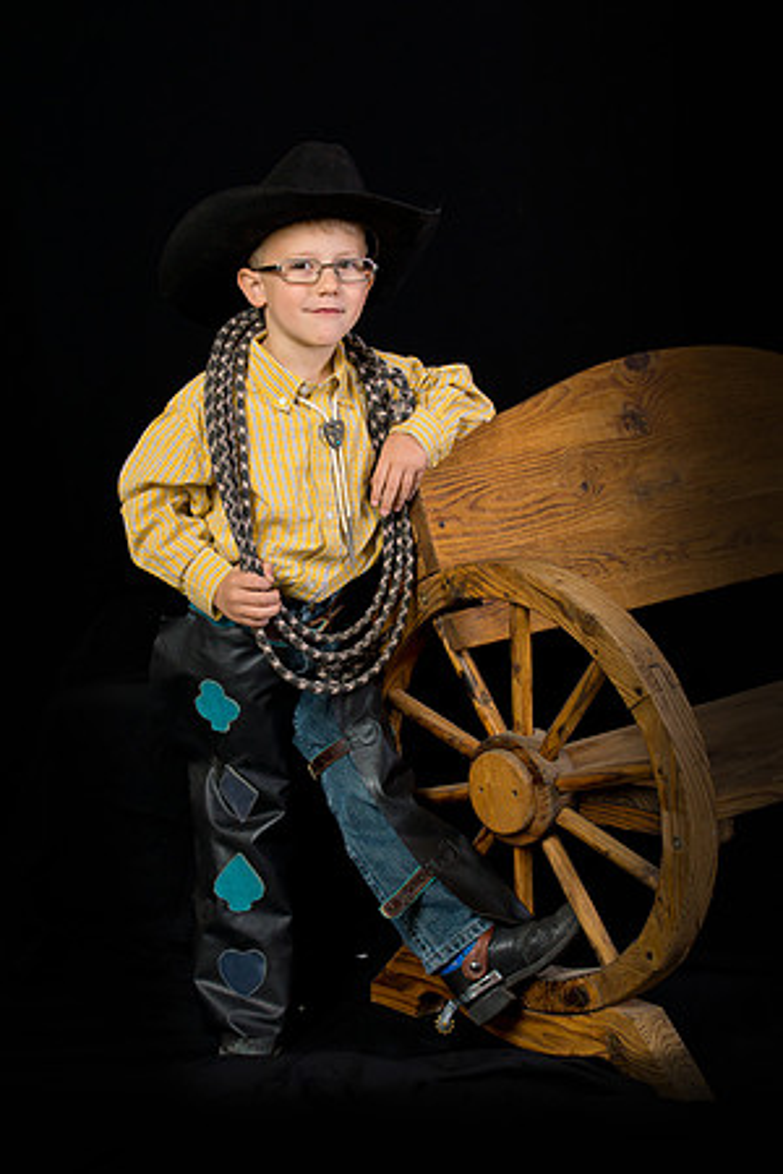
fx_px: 1713
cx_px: 392
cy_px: 587
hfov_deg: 25.8
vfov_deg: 37.9
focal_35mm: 52
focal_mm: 35
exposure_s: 1/160
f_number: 5
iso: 200
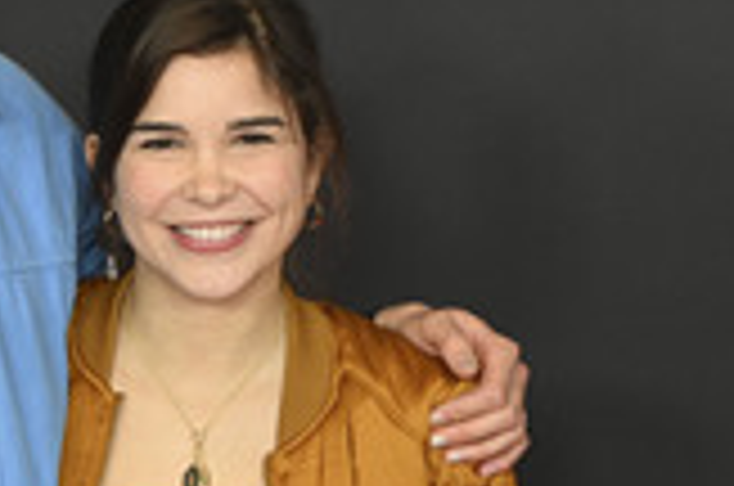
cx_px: -2
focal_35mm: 258
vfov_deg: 5.3
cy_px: 324
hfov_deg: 8.0
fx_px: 5250
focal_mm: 93
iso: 1000
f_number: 6.3
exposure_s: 1/160
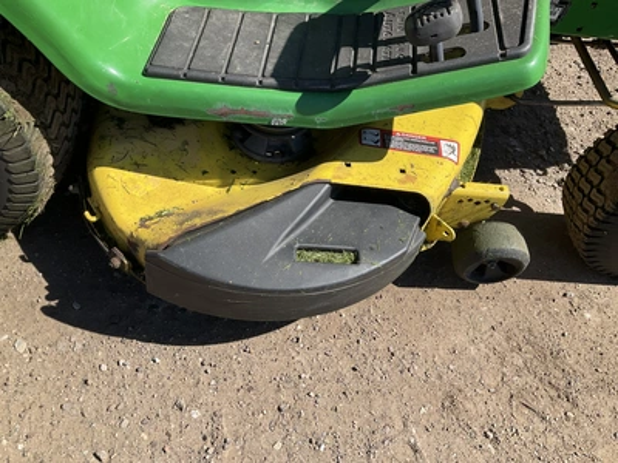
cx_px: 309
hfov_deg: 61.7
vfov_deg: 48.2
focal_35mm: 29
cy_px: 232
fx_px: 518
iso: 25
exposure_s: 1/1035
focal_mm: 3
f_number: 1.8
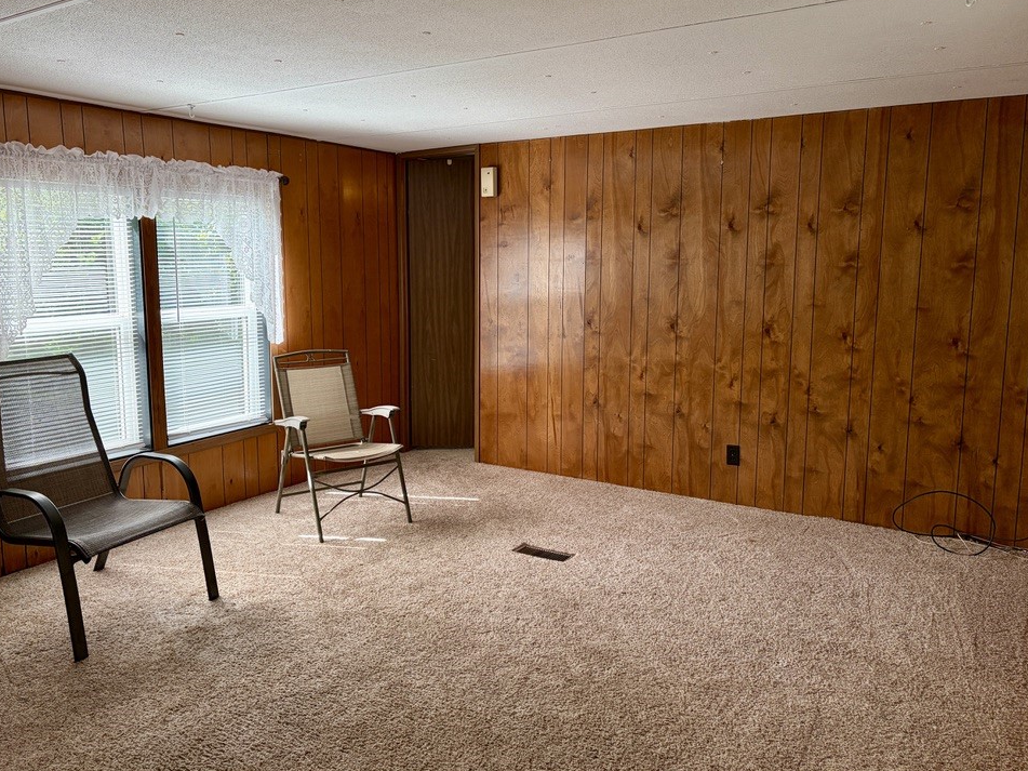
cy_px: 364
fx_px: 831
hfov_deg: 63.4
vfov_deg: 49.7
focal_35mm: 28
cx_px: 481
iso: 125
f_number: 1.6
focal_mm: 5.96
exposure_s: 1/218
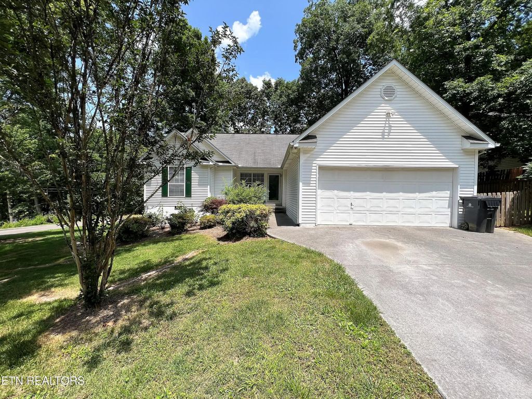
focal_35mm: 13
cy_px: 200
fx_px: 200
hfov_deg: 106.2
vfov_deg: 89.9
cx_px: 266
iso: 32
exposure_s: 1/1647
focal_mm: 1.57
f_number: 1.8
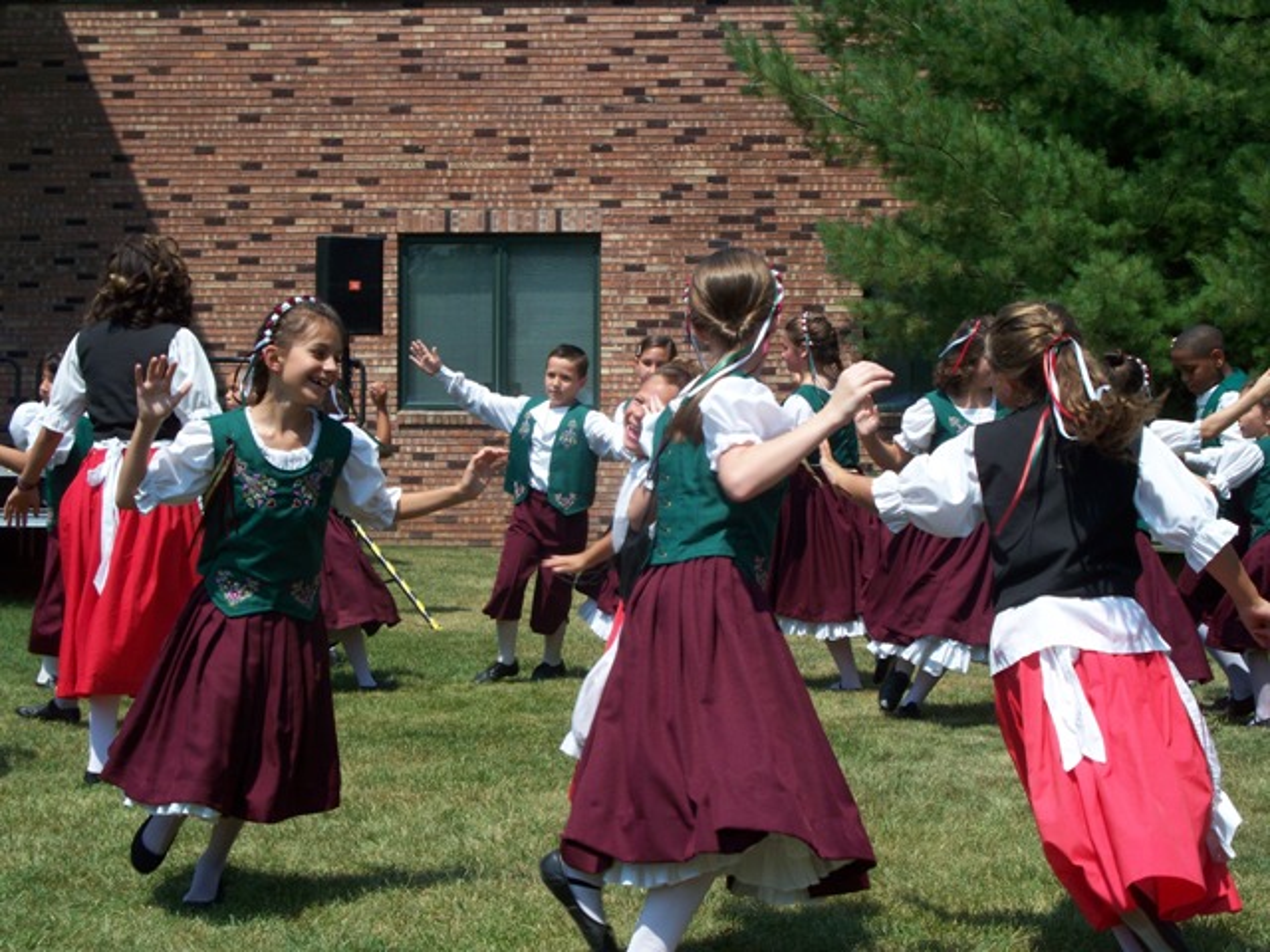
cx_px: 635
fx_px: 2238
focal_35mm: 61
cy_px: 476
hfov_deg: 31.7
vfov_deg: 24.0
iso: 64
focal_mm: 12.89
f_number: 5.6
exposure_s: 1/320
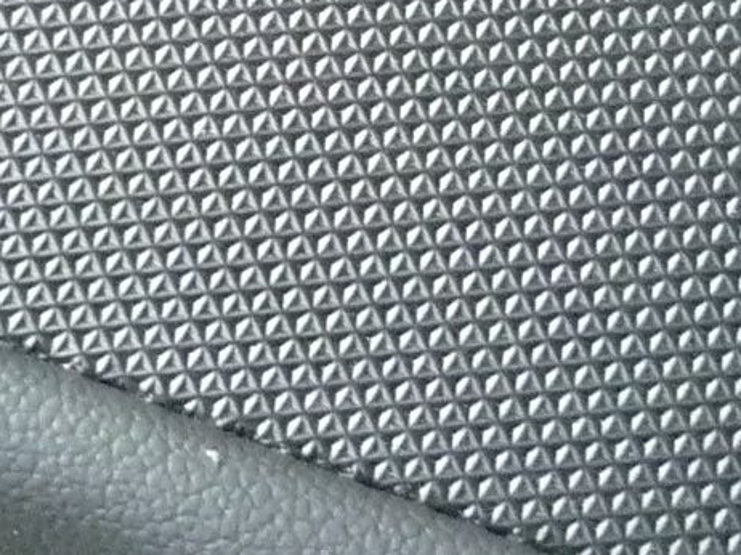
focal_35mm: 183
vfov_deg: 8.0
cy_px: -226
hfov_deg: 10.8
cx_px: 358
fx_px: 3915
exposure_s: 1/60
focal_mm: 5.5
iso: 640
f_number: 2.8
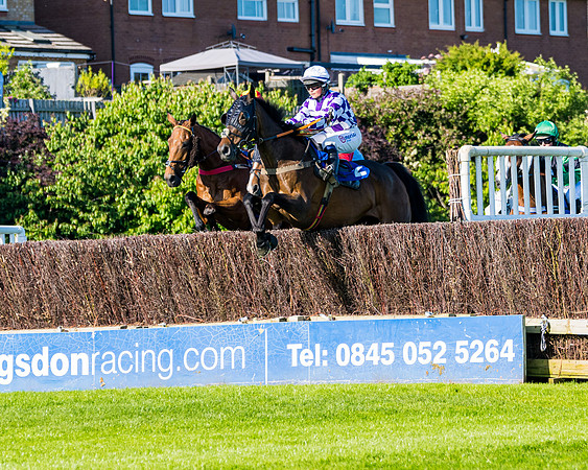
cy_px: 259
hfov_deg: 7.8
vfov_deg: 6.2
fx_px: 4313
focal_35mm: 248
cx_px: 323
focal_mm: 105
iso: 200
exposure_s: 1/1600
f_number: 4
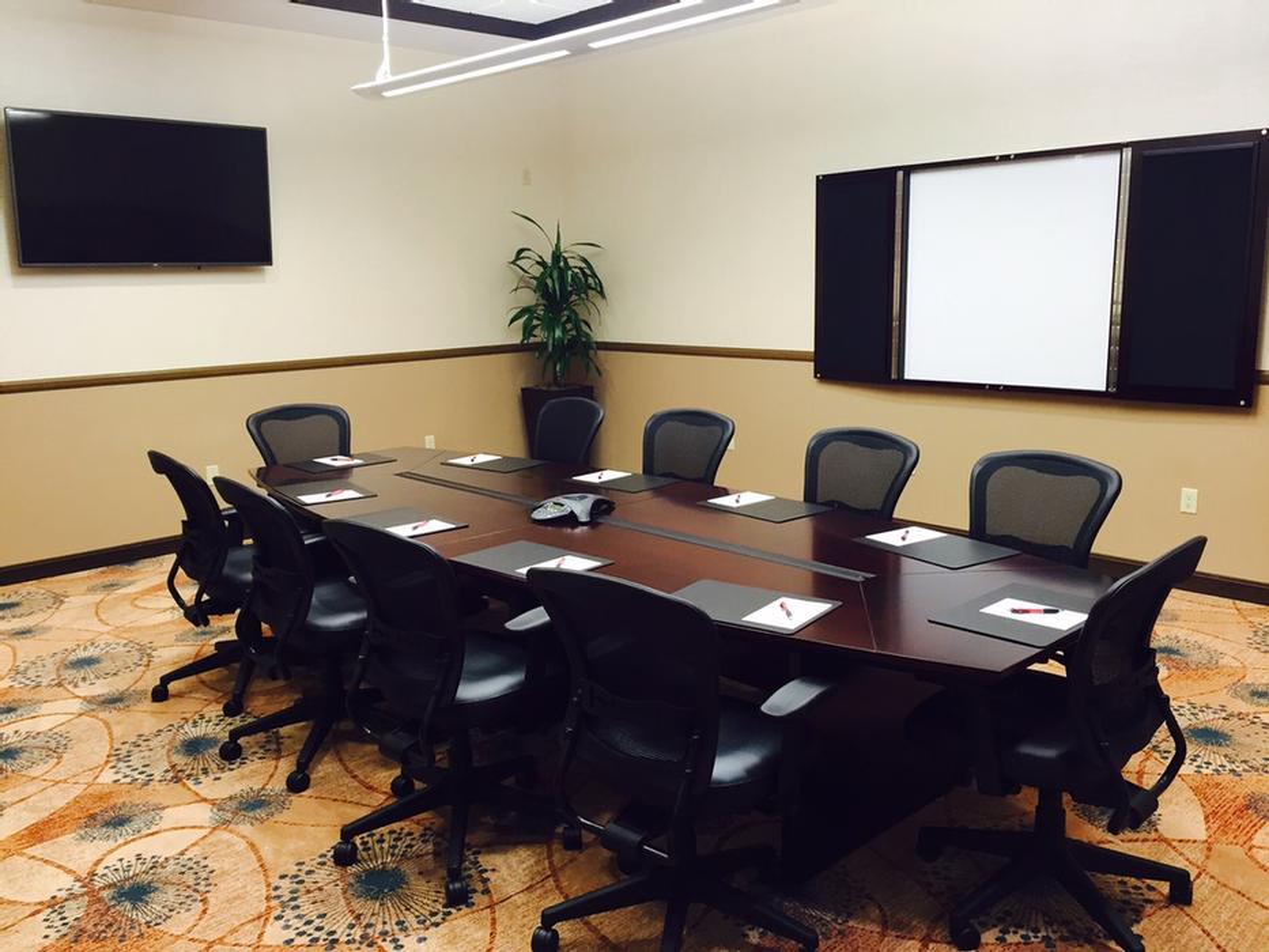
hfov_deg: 61.7
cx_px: 634
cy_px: 476
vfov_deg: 48.2
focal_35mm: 29
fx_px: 1063
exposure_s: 1/30
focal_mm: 4.15
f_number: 2.2
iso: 80
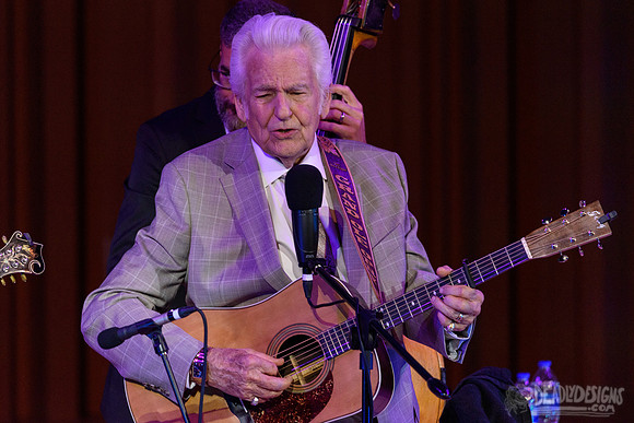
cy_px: 198
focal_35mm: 637
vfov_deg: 2.2
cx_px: 297
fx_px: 11228
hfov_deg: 3.2
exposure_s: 1/500
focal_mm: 600
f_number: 6.3
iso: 2500
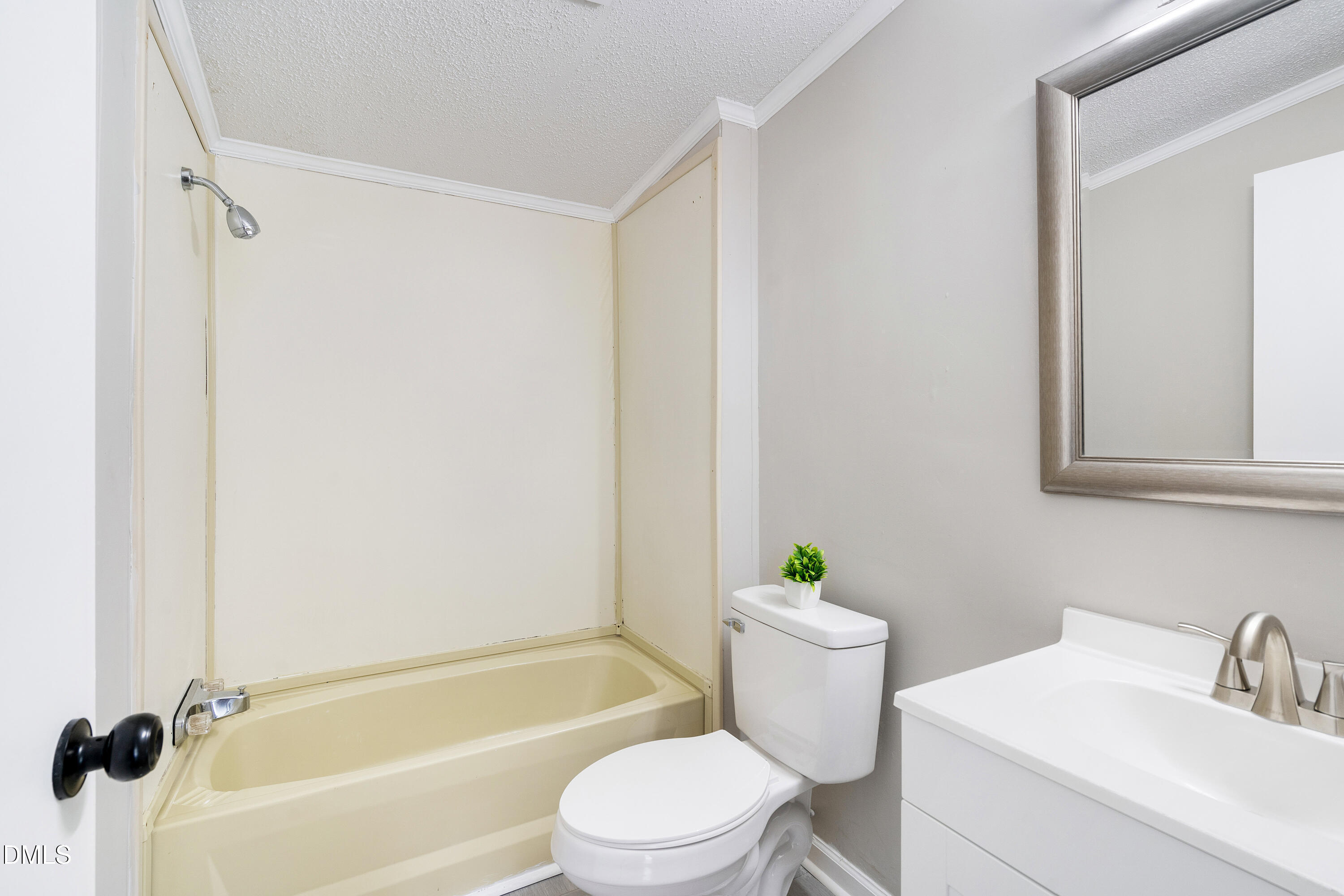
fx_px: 597
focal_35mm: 16
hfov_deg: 96.7
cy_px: 448
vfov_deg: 73.7
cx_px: 672
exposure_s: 1/2
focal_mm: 16
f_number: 8
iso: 320
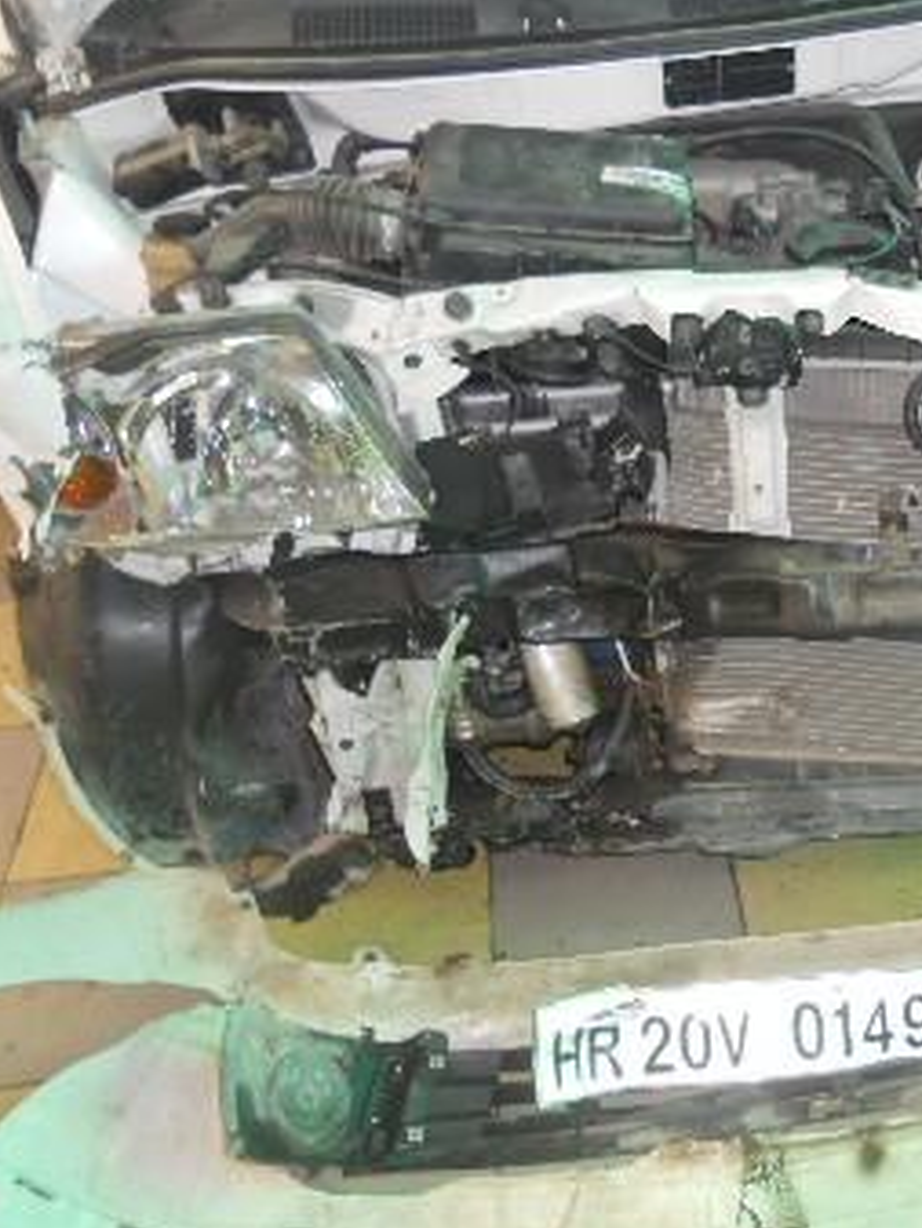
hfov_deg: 33.8
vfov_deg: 45.7
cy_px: 572
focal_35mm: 41
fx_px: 1455
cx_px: 780
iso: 200
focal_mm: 4.9
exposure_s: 1/25
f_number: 3.2
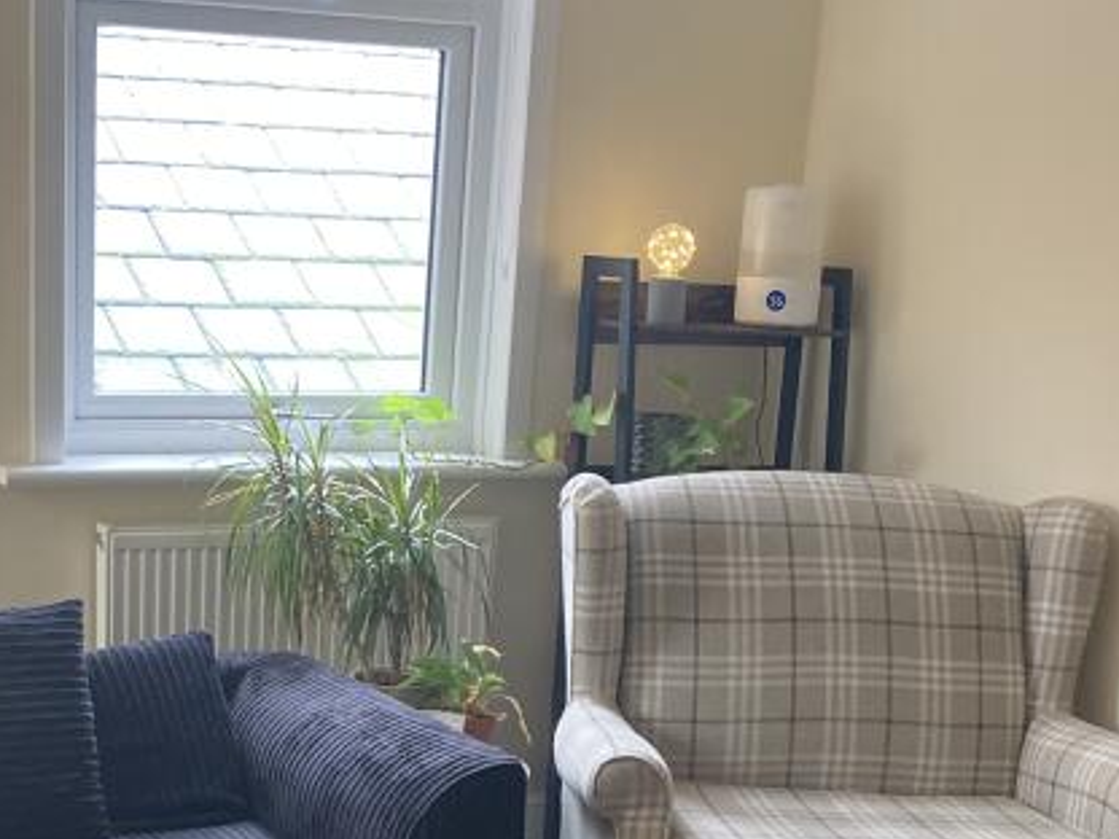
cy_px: 893
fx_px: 2231
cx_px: 441
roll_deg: -3.1
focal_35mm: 69
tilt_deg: -18.6
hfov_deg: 28.1
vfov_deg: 20.4
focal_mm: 3.99
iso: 125
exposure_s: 1/50
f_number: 1.8
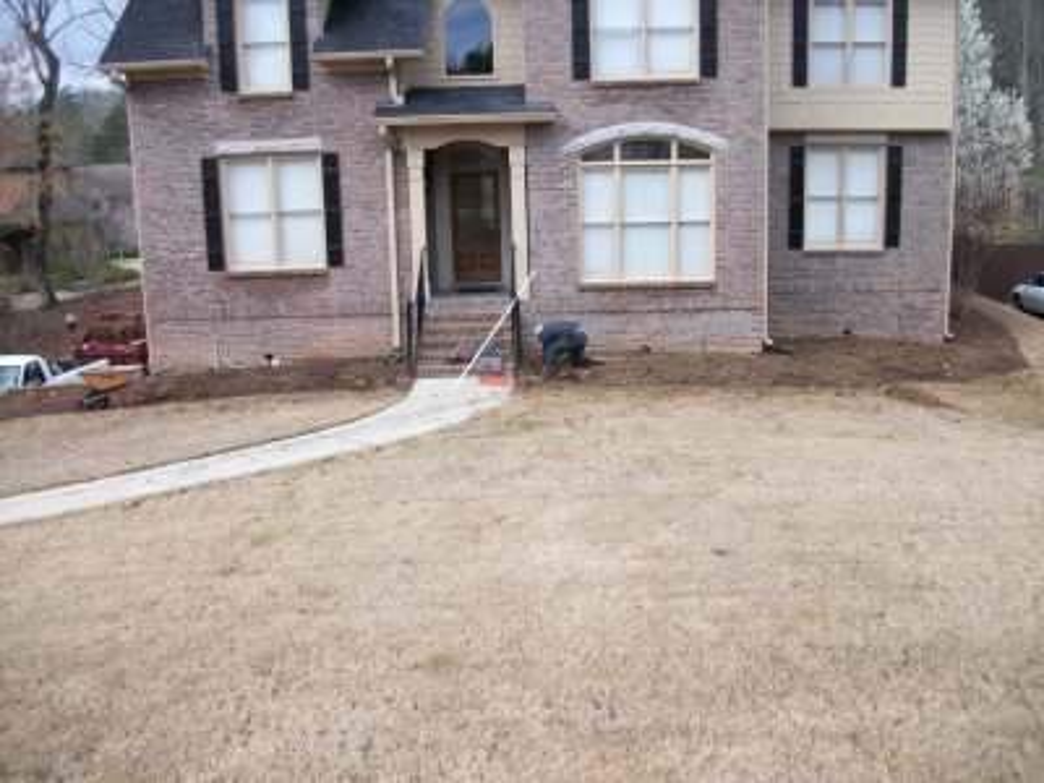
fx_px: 965
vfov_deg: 44.2
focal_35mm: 32
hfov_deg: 56.8
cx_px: 522
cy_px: 392
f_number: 2.9
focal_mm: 5.7
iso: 80
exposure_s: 1/320
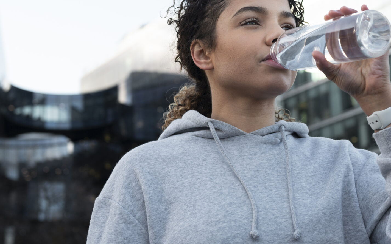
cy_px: 122
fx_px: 938
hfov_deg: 23.5
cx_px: 219
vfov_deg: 14.8
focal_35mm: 88
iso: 400
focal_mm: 48
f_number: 4.5
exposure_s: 1/400
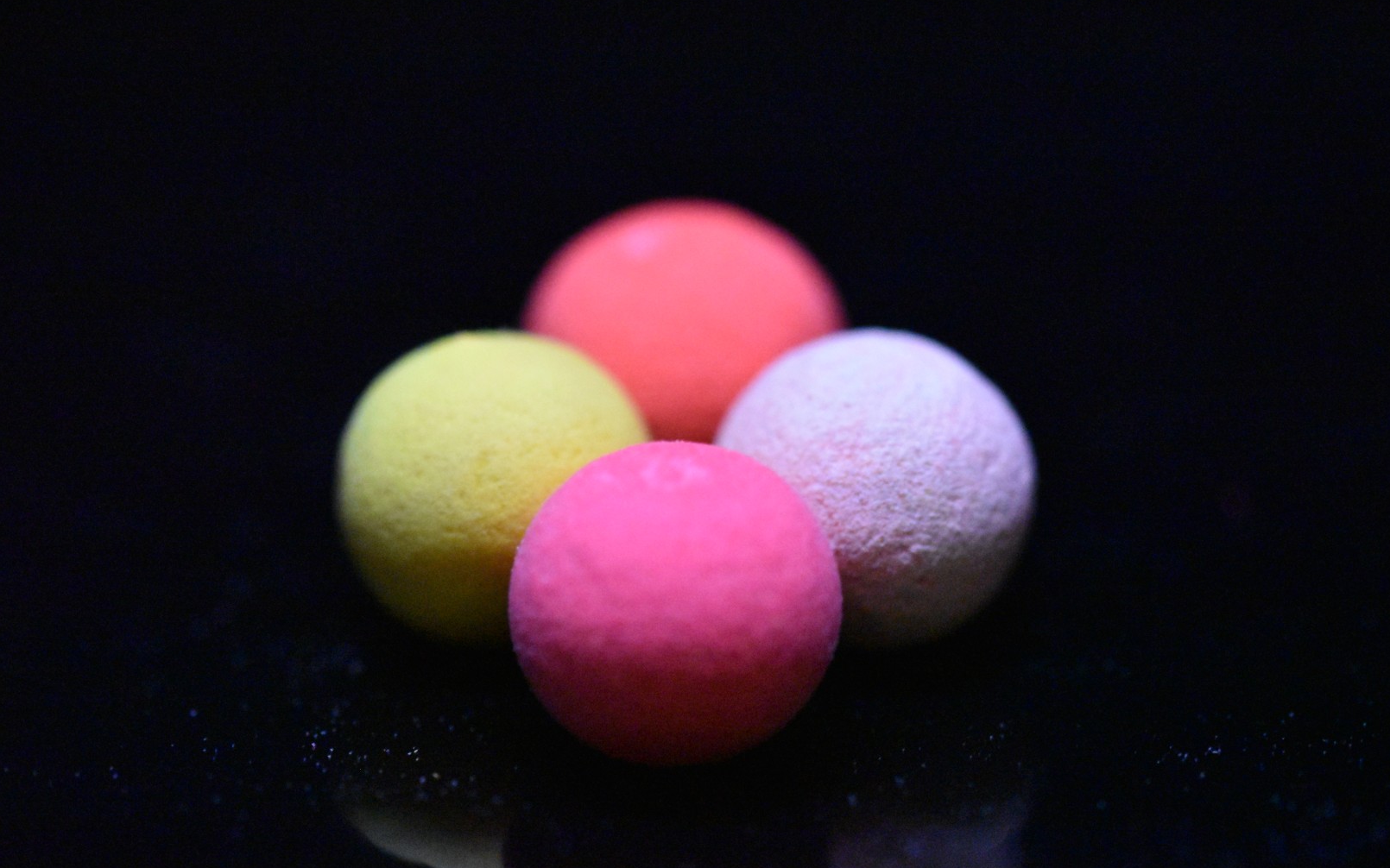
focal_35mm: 162
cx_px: 698
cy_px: 440
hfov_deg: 13.0
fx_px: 6118
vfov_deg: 8.1
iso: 10000
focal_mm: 105
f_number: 4
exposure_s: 1/50
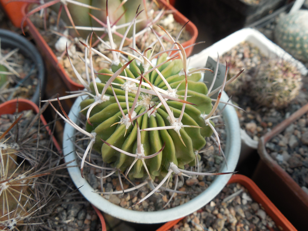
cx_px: 154
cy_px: 116
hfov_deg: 58.4
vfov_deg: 45.4
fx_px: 276
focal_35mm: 31
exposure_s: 1/160
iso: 125
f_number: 3.6
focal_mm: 5.6
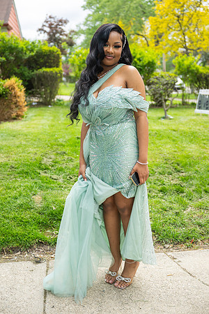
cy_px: 157
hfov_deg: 32.6
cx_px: 104
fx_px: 357
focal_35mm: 41
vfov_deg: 47.4
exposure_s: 1/320
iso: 100
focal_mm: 41
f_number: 2.8
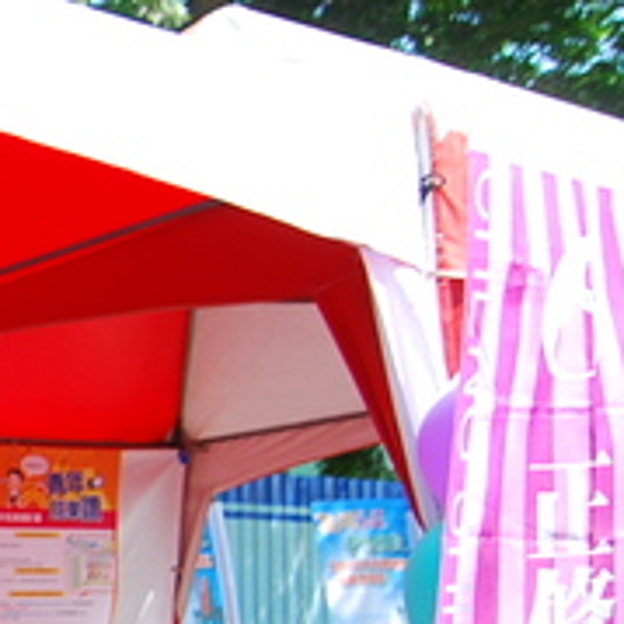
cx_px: -418
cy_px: 643
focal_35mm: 70
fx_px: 1428
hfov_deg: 19.8
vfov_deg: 23.5
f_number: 3.2
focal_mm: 14
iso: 100
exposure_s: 1/250
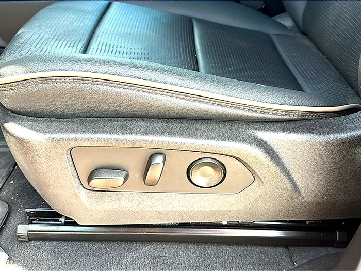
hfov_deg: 58.4
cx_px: 180
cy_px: 136
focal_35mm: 31
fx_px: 323
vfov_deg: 45.4
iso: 64
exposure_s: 1/137
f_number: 1.78
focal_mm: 6.86
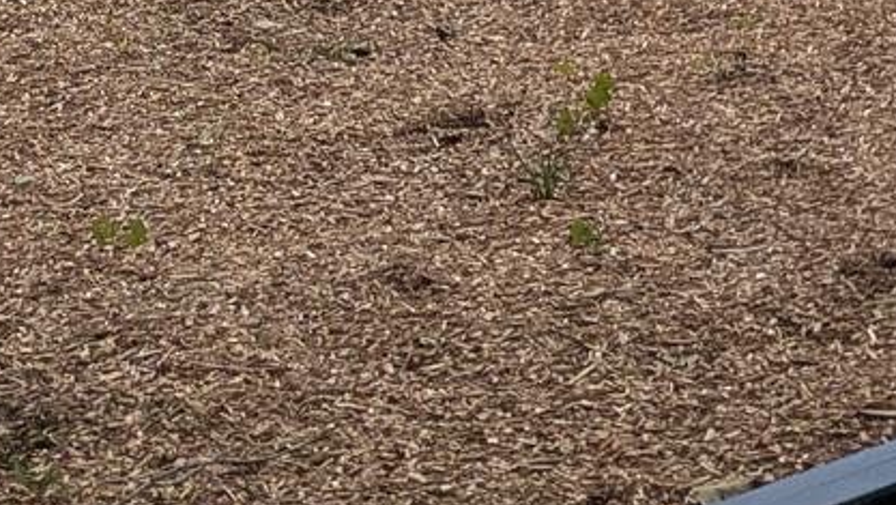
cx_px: 1300
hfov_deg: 15.6
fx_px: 3042
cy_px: -649
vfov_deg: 8.7
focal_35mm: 128
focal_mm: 6.81
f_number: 1.85
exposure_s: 1/1825
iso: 45
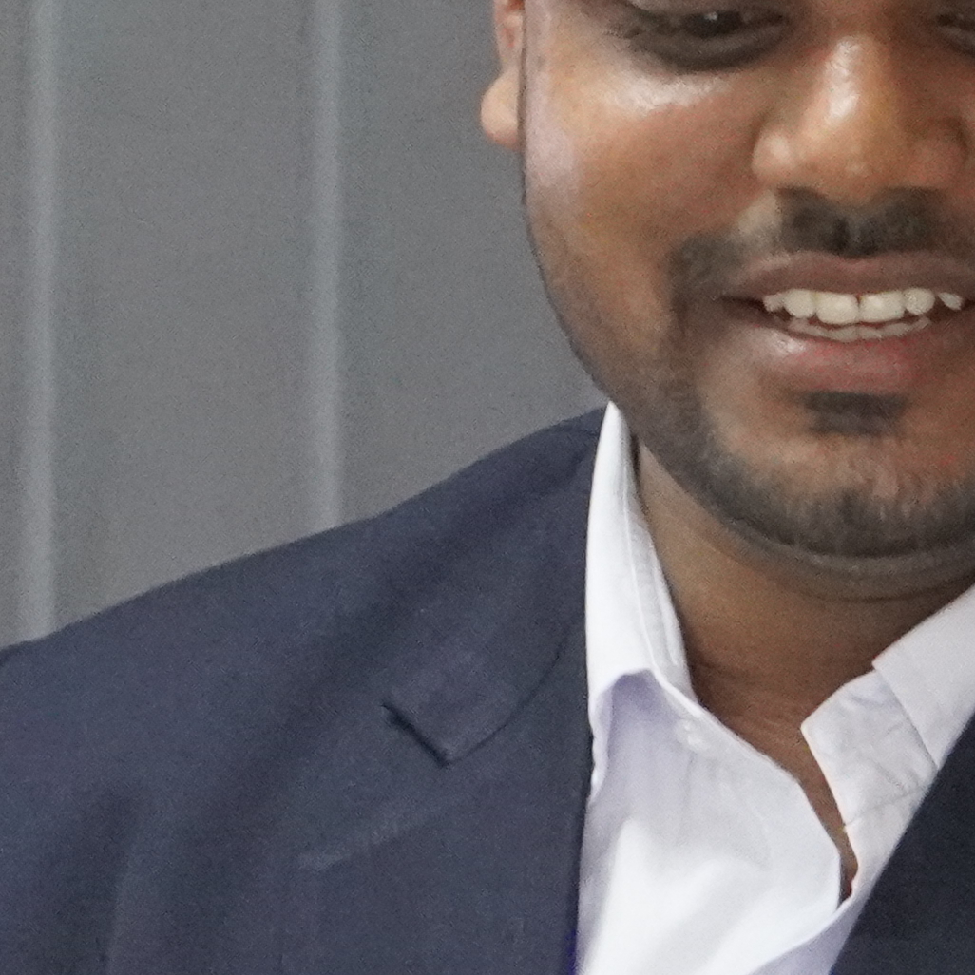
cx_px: -392
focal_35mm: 350
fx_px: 11169
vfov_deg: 5.0
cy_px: 695
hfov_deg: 5.0
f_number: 5.6
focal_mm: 47
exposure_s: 1/50
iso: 6400
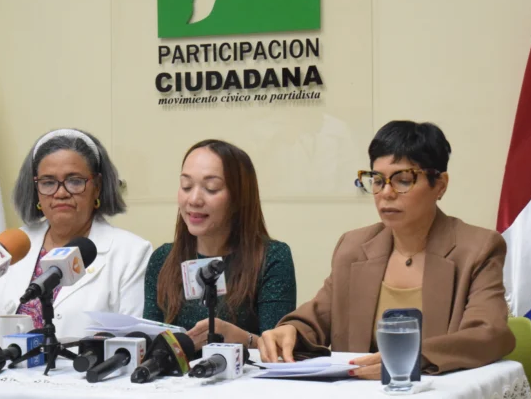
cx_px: 266
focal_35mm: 109
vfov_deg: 13.6
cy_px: 198
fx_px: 1668
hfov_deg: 18.1
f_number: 5.6
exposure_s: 1/250
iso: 6400
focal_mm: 55
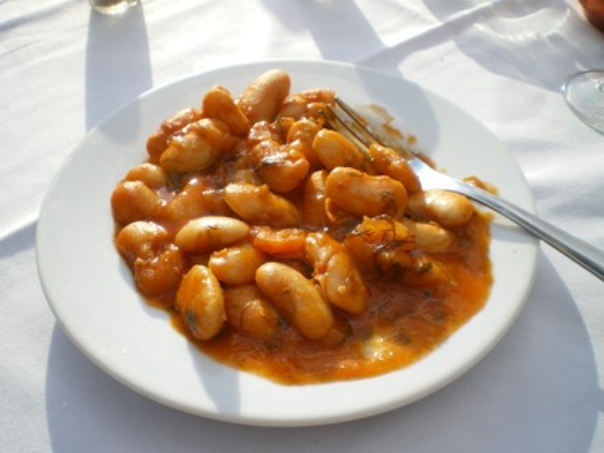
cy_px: 226
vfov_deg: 39.7
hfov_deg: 51.4
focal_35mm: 36
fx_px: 628
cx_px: 302
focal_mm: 6.3
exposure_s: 1/320
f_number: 4.6
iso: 50
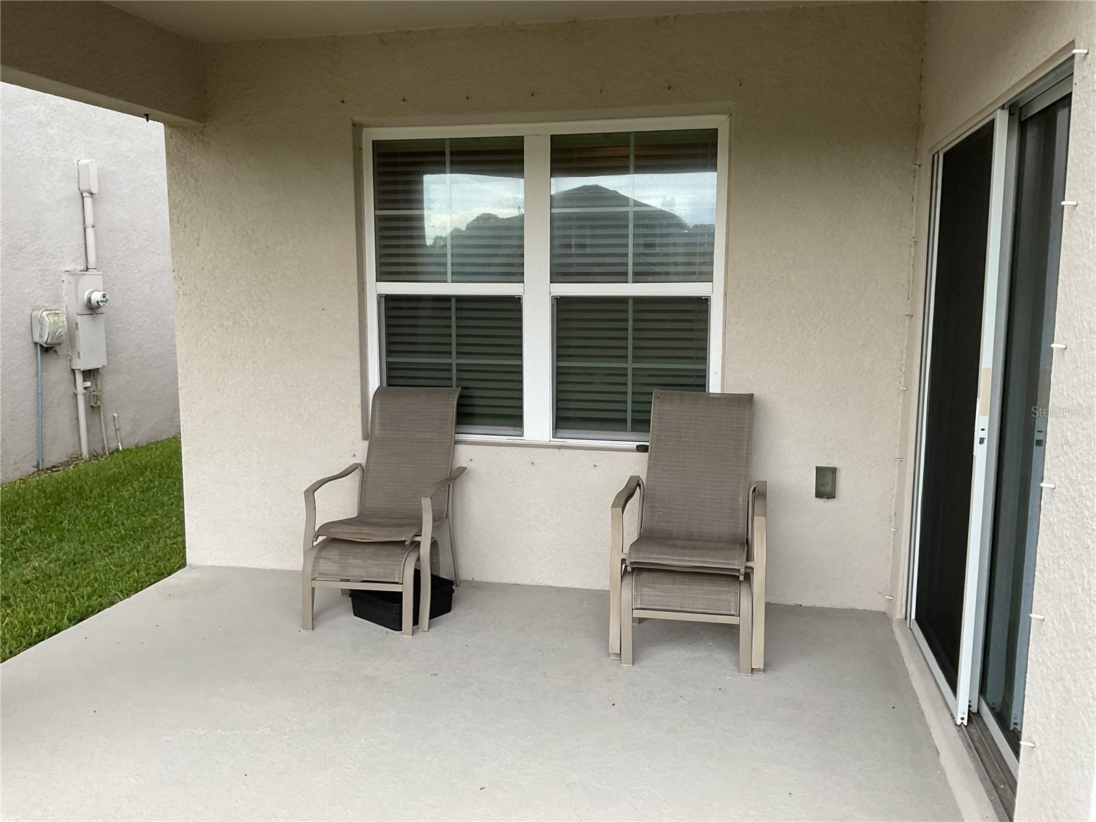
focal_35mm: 29
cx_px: 548
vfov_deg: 48.2
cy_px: 411
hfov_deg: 61.7
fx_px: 918
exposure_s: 1/120
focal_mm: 3
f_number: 1.8
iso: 50
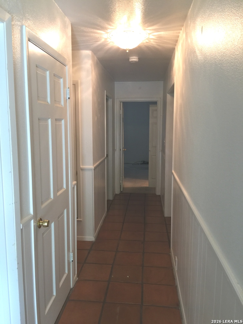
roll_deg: -0.6
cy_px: 162
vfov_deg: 61.7
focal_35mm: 29
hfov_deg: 48.2
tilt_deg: -6.6
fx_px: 271
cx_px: 122
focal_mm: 4.15
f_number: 2.2
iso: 50
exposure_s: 1/15
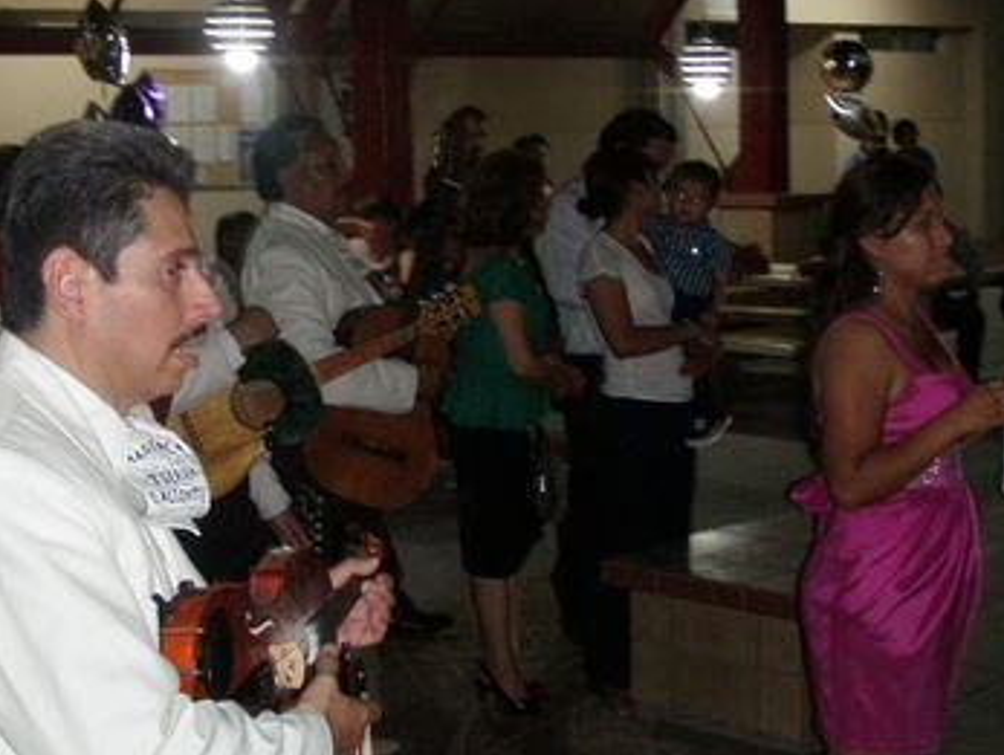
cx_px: 365
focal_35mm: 70
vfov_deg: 20.9
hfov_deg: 27.6
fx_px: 2032
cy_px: 226
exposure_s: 1/30
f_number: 3.5
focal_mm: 6.7
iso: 250
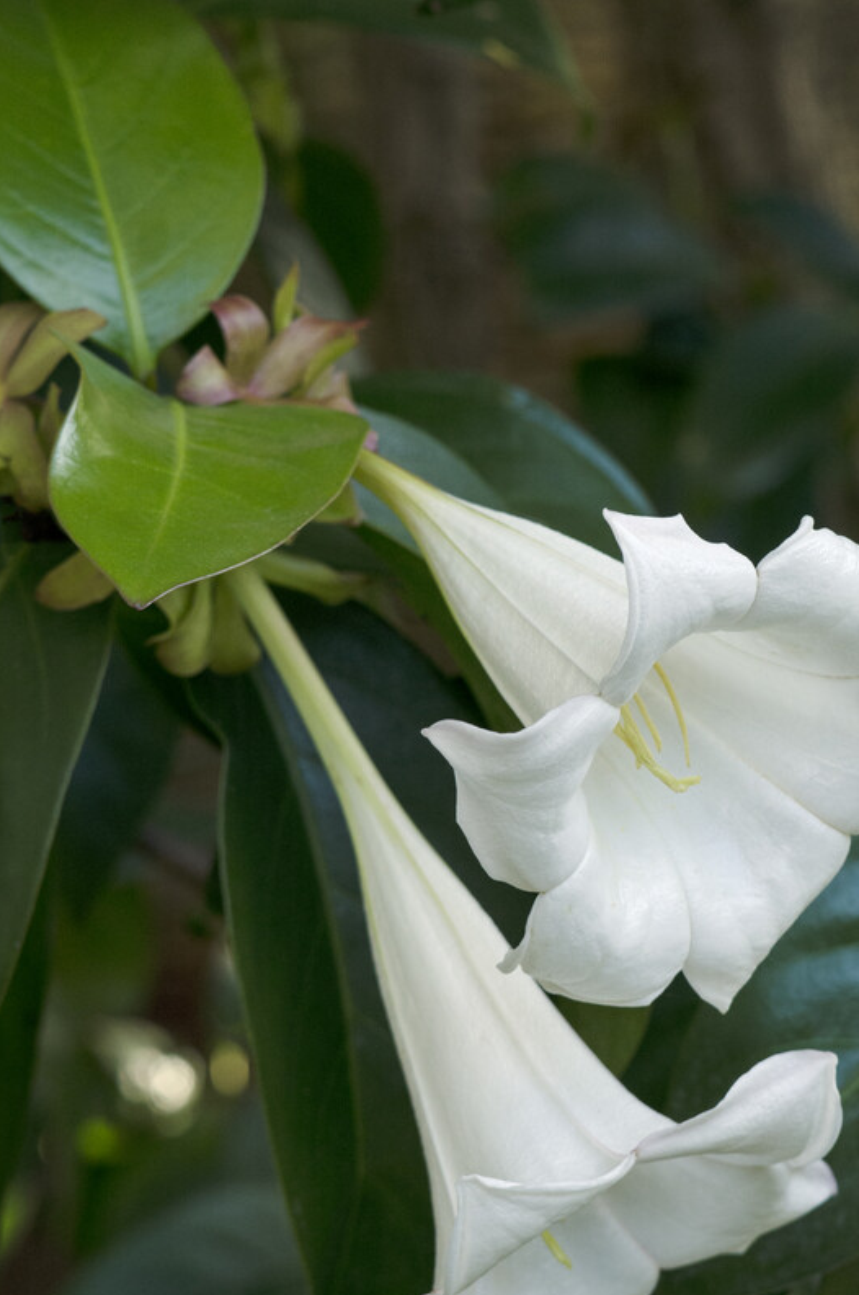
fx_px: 5913
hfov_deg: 8.3
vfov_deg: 12.5
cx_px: 525
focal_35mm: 165
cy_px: 745
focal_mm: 85
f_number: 6.3
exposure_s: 1/160
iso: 400
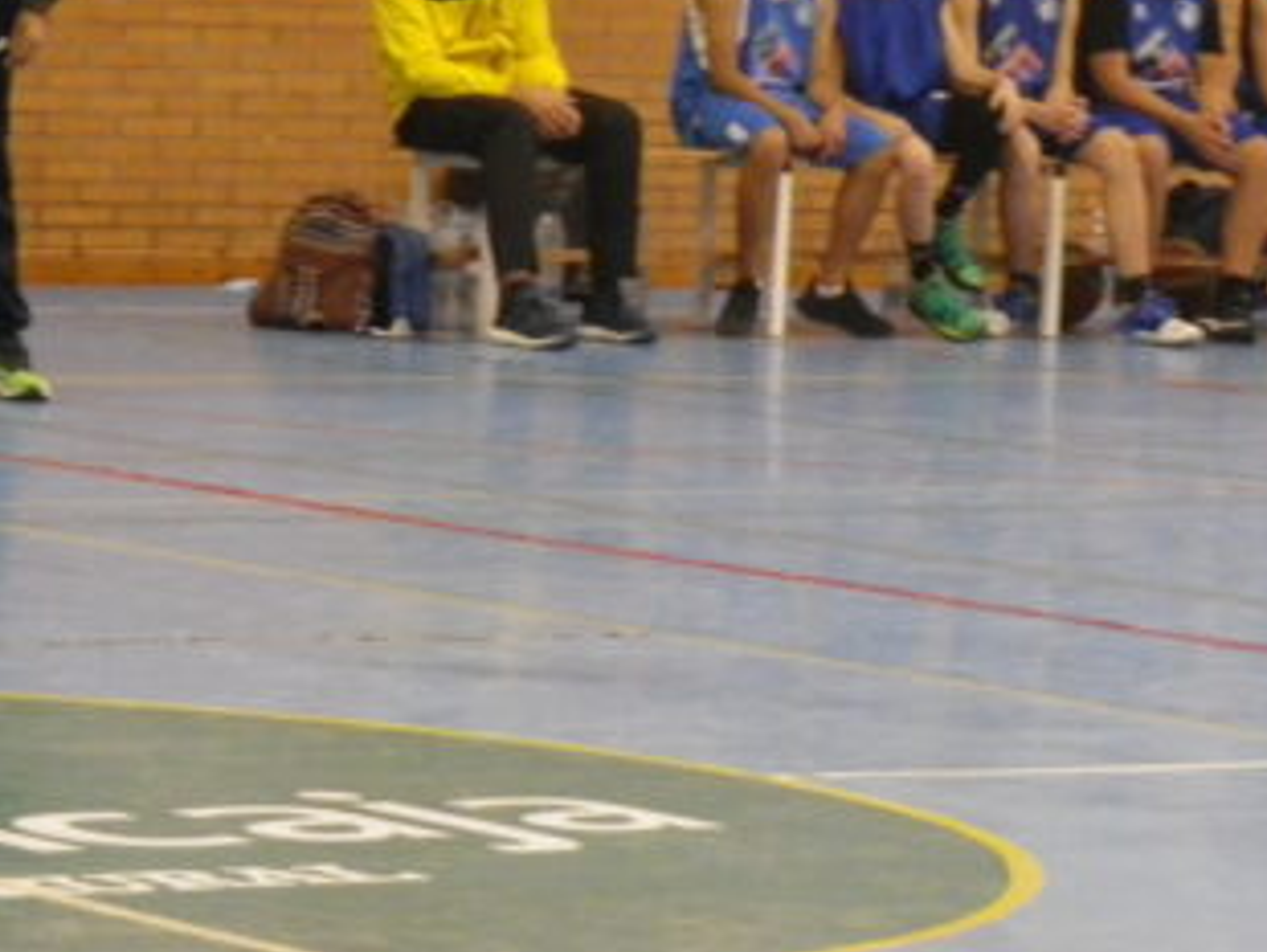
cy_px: 53
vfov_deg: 6.1
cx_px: 715
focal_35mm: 243
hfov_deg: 8.1
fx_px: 8901
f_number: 5.2
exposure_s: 1/30
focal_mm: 22.2
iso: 500
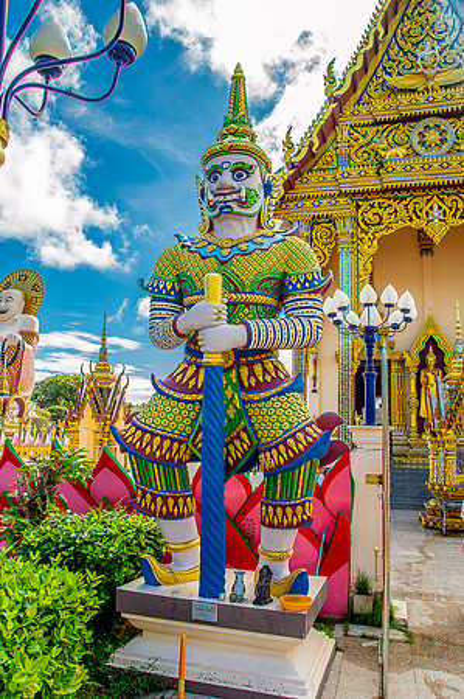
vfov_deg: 67.4
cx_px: 232
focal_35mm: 27
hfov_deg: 47.8
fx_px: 523
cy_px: 350
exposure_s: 1/100
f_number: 8
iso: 100
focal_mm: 18
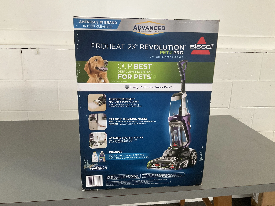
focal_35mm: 29
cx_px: 138
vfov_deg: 48.2
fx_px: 230
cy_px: 103
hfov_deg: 61.7
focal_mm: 3
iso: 250
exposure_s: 1/60
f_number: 1.8
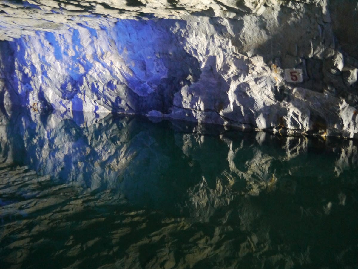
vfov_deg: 49.7
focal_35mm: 28
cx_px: 179
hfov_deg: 63.4
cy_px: 134
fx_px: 290
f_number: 3.5
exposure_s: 1/8
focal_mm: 14
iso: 1600
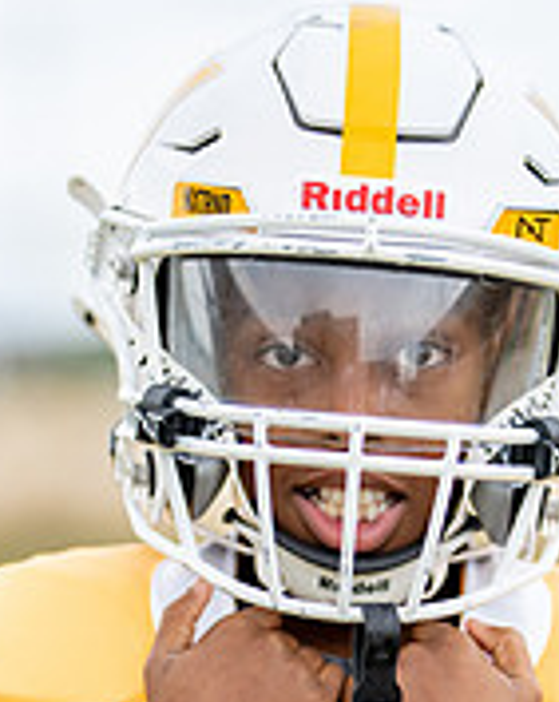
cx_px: 401
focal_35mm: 180
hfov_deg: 8.6
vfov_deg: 10.7
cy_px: 615
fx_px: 3732
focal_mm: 50
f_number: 1.2
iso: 320
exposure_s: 1/1000
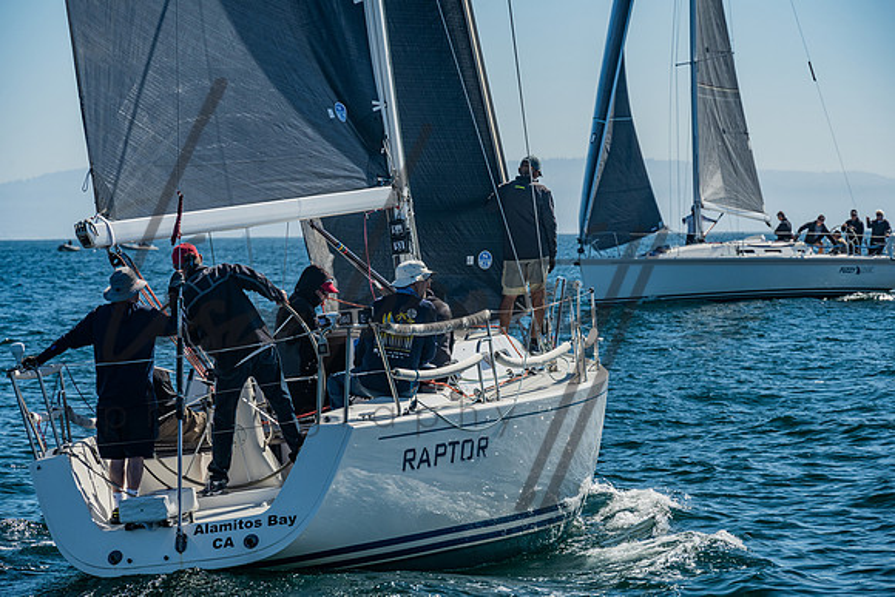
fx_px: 4679
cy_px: 299
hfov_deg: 10.9
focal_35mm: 188
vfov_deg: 7.3
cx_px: 438
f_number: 10
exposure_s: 1/400
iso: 400
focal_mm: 180
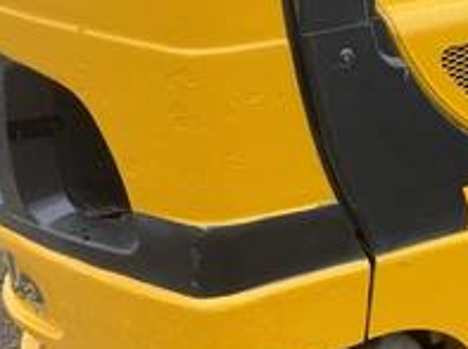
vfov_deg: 24.7
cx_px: 454
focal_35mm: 59
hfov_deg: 30.7
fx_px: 796
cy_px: 126
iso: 25
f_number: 1.8
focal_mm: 3
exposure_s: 1/340
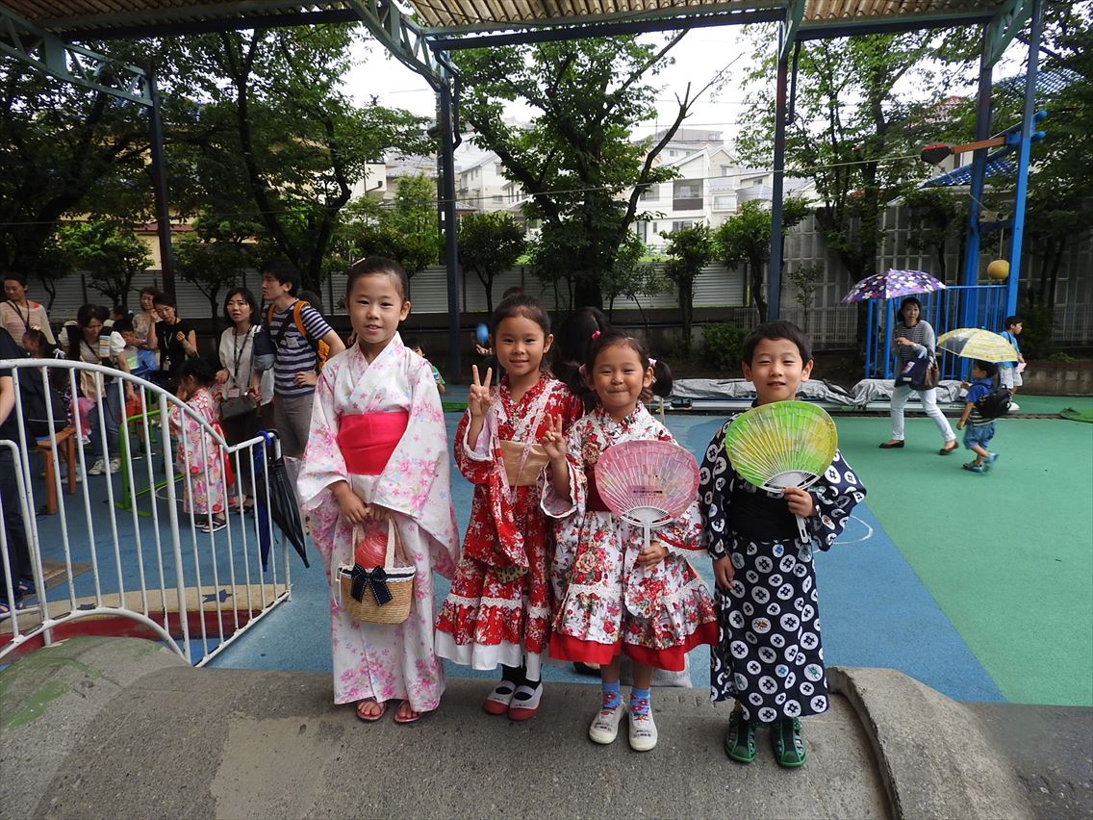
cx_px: 546
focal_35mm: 24
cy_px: 410
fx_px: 758
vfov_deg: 56.8
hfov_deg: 71.6
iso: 100
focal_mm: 4.3
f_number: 3.3
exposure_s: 1/50
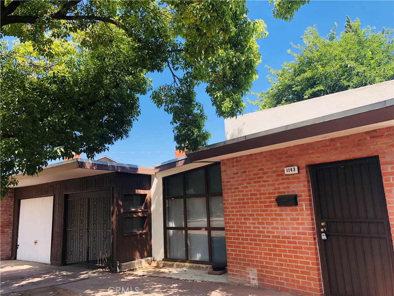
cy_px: 148
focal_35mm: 28
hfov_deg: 63.4
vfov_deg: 49.7
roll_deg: +2.6
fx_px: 319
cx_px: 197
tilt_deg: +11.7
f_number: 1.8
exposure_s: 1/545
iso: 20
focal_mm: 3.99
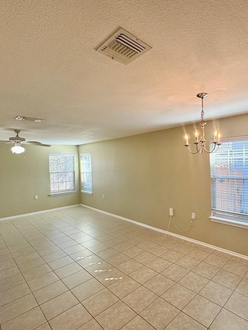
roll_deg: +1.6
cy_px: 167
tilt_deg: -1.1
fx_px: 182
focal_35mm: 19
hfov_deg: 66.3
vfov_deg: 84.7
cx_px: 170
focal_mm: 2.22
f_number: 2.2
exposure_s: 1/120
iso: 100
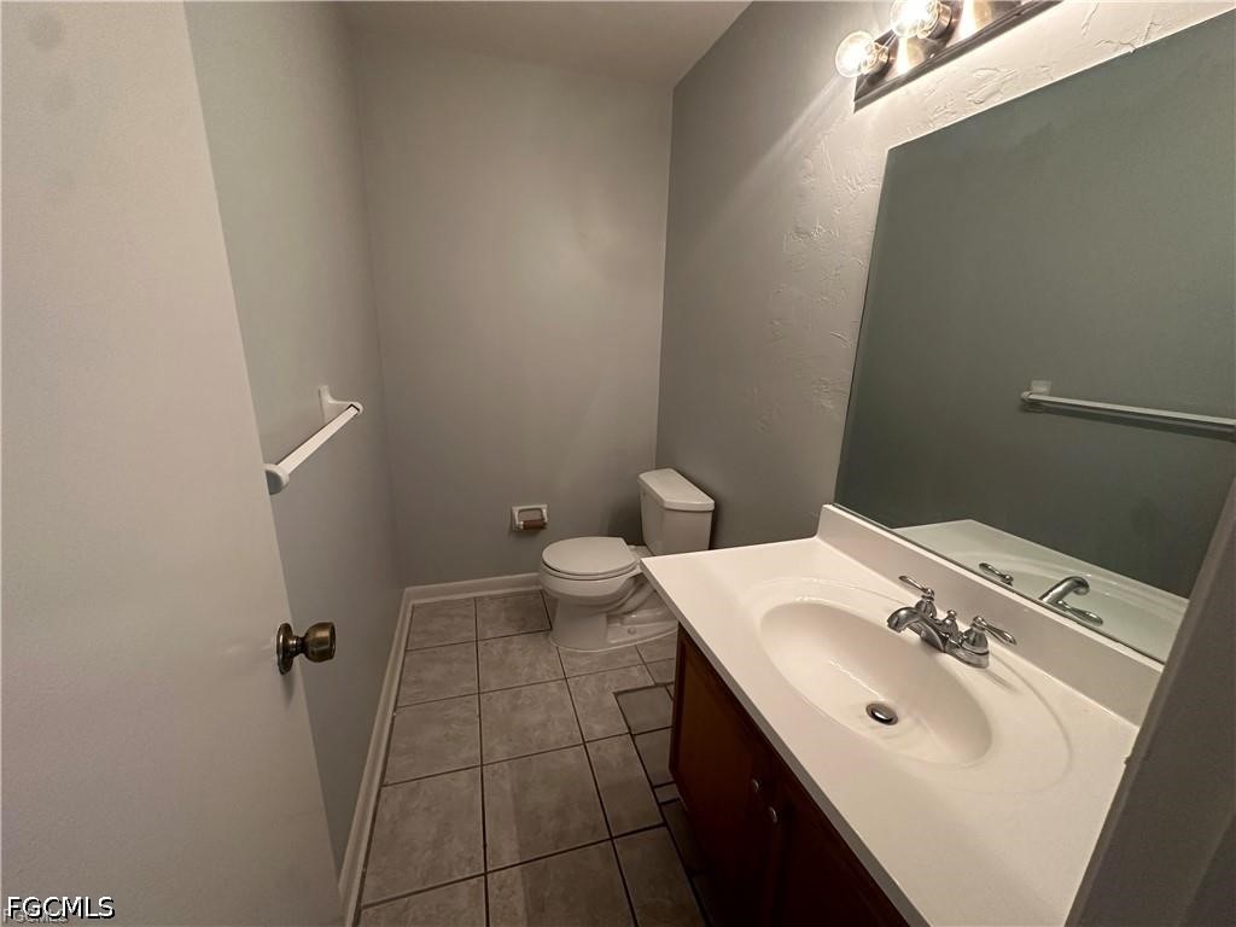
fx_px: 500
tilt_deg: -15.3
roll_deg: -1.9
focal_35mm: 14
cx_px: 618
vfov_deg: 85.7
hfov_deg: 102.1
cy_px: 464
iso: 250
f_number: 2.2
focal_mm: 2.22
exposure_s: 1/120
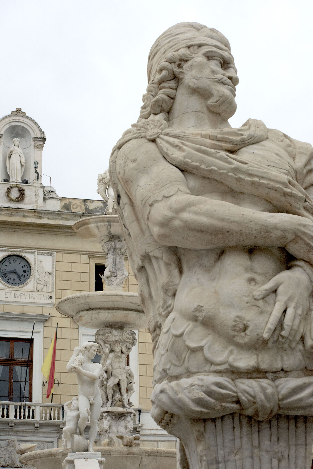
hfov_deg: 19.5
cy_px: 234
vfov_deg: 28.8
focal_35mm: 70
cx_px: 156
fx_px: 912
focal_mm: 70
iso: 3200
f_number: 14
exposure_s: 1/800
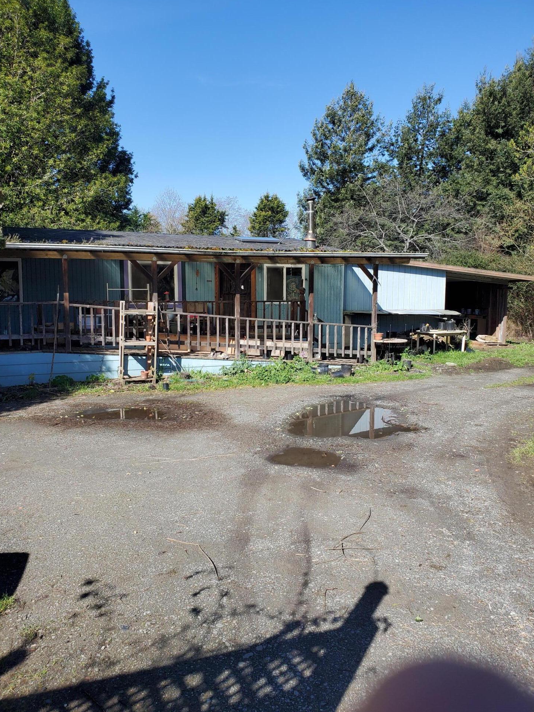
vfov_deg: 65.3
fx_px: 555
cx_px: 267
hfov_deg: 51.3
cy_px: 353
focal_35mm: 27
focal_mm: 4.3
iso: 50
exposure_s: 1/1047
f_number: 2.4
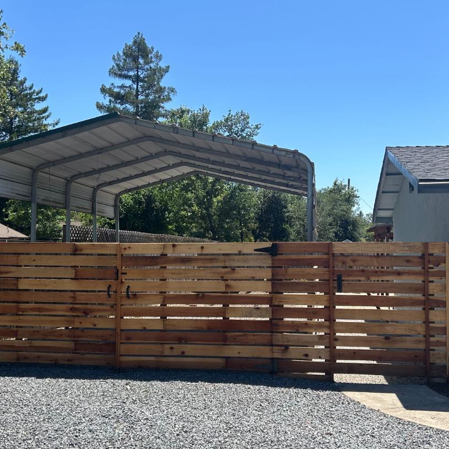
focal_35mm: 42
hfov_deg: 40.0
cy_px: 233
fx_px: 616
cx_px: 212
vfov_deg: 40.0
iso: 50
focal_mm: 5.7
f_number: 1.5
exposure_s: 1/3257
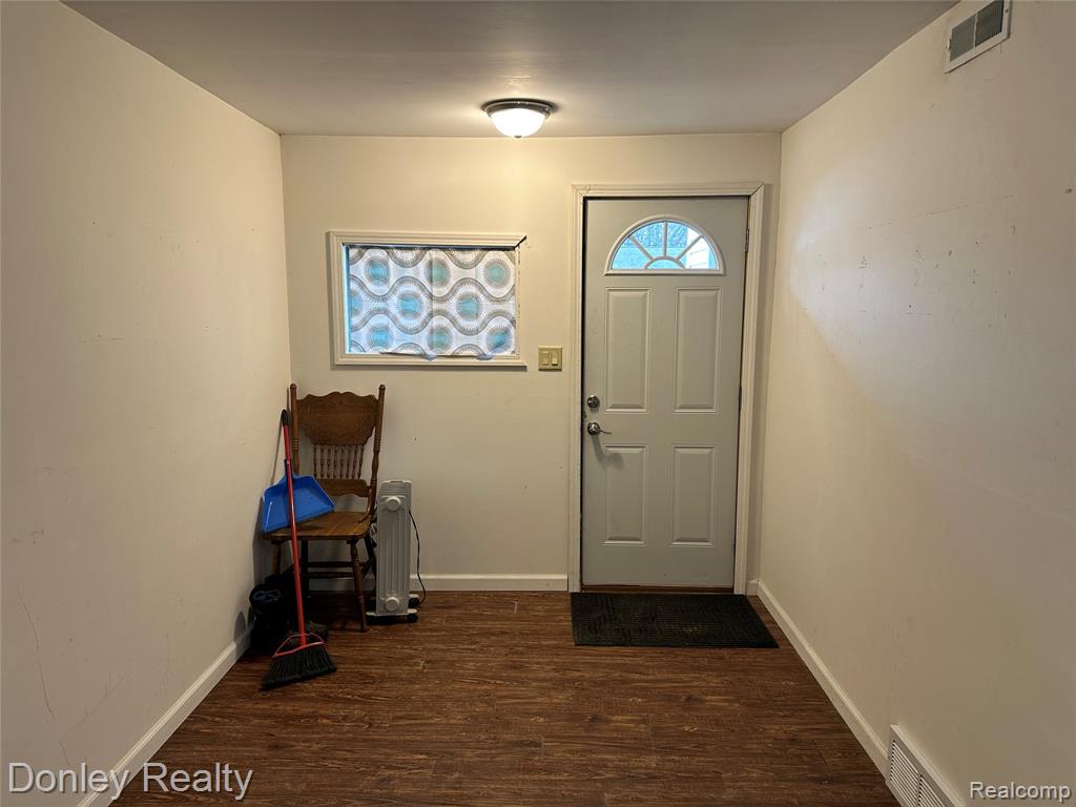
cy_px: 404
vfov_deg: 56.8
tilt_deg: -7.7
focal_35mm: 24
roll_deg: -0.8
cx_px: 538
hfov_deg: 71.6
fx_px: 746
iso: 125
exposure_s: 1/60
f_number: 1.78
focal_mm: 6.86
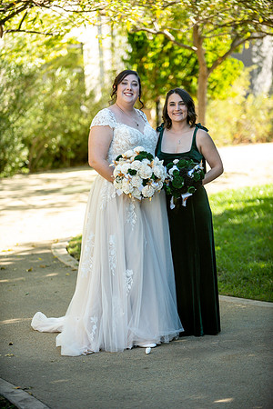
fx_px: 1365
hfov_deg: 11.4
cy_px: 204
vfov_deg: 17.1
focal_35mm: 120
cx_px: 136
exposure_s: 1/1250
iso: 400
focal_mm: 120
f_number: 2.8
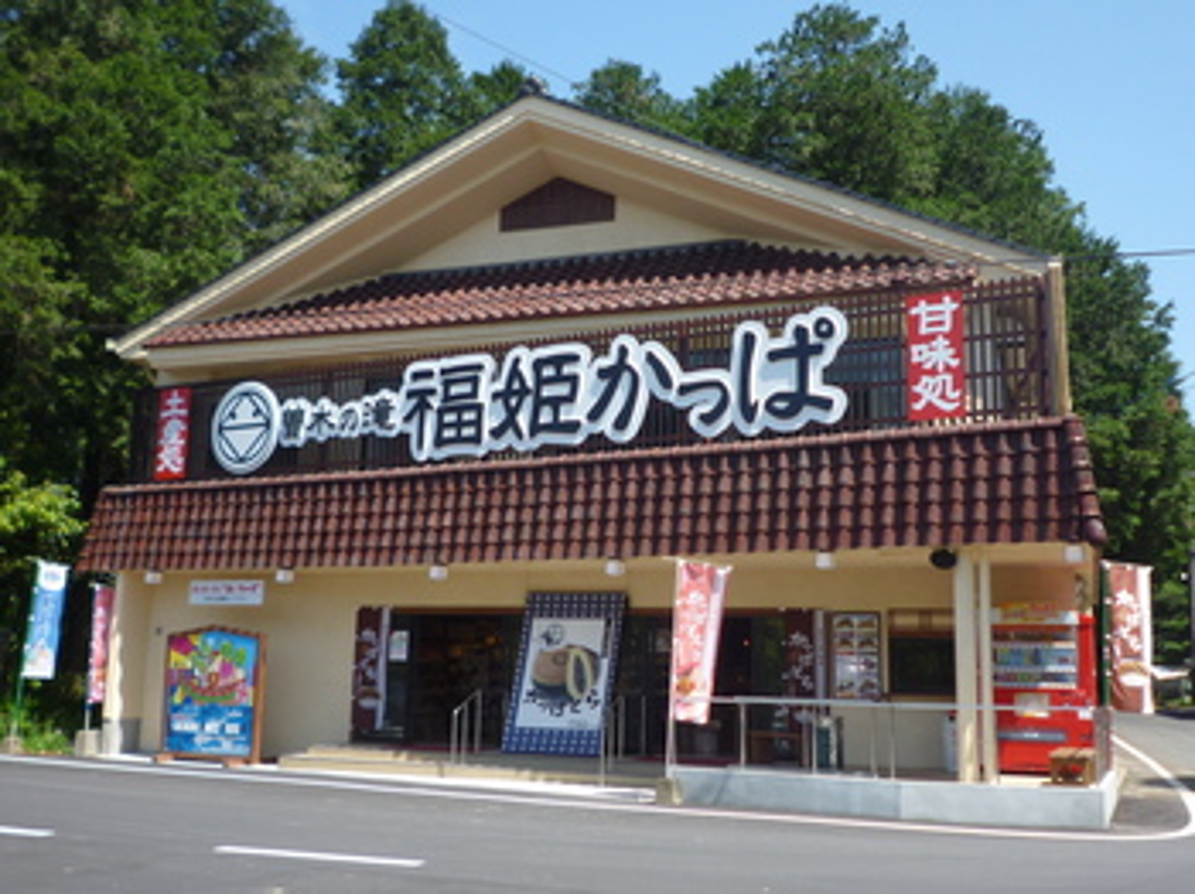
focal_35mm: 36
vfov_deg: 39.6
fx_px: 1242
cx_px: 598
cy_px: 447
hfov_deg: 51.4
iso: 80
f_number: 2.8
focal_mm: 4.4
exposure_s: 1/640
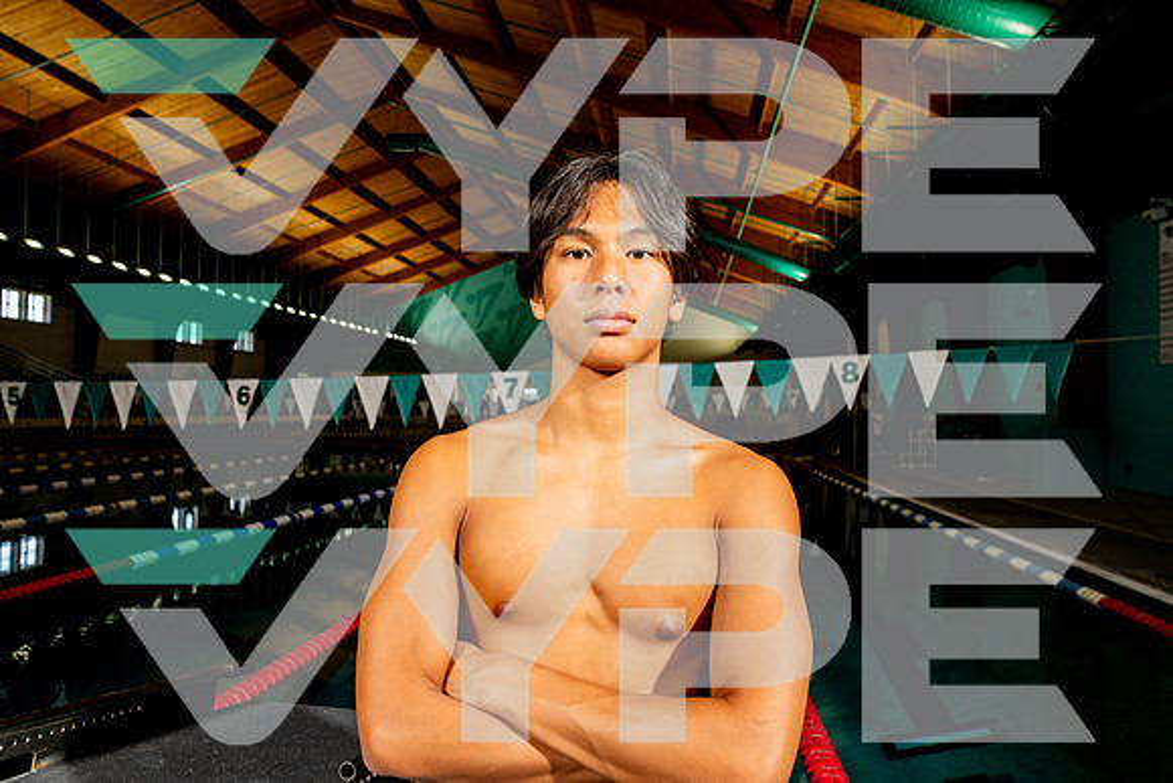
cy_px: 392
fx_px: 782
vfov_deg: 53.2
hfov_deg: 73.7
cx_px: 586
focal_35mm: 24
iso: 500
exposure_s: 1/125
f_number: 7.1
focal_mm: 24
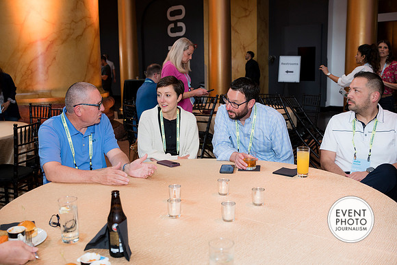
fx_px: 396
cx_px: 198
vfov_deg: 36.9
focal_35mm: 36
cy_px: 132
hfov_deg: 53.3
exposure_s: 1/100
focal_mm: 35
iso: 800
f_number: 4
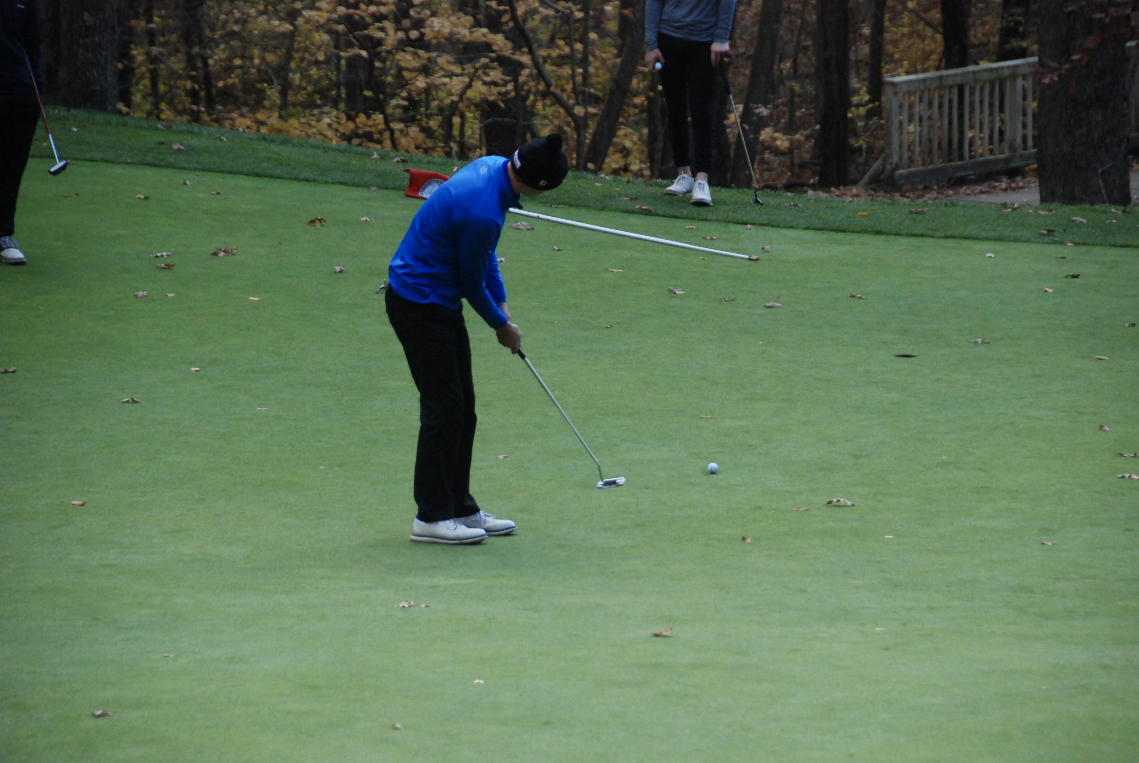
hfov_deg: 9.1
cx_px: 570
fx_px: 7127
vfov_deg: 6.1
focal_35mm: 225
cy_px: 382
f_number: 5.6
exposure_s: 1/1000
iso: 800
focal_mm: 150
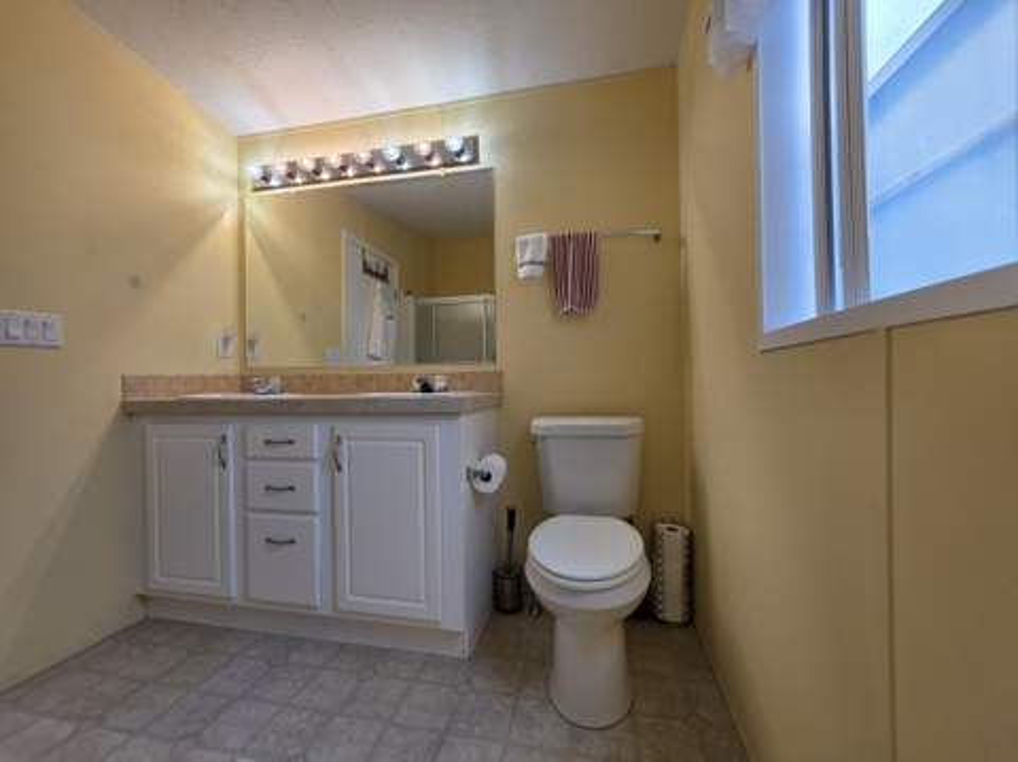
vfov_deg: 89.8
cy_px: 381
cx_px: 509
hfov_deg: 106.2
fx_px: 382
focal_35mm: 13
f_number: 1.9
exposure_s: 1/120
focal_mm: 2.2
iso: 40
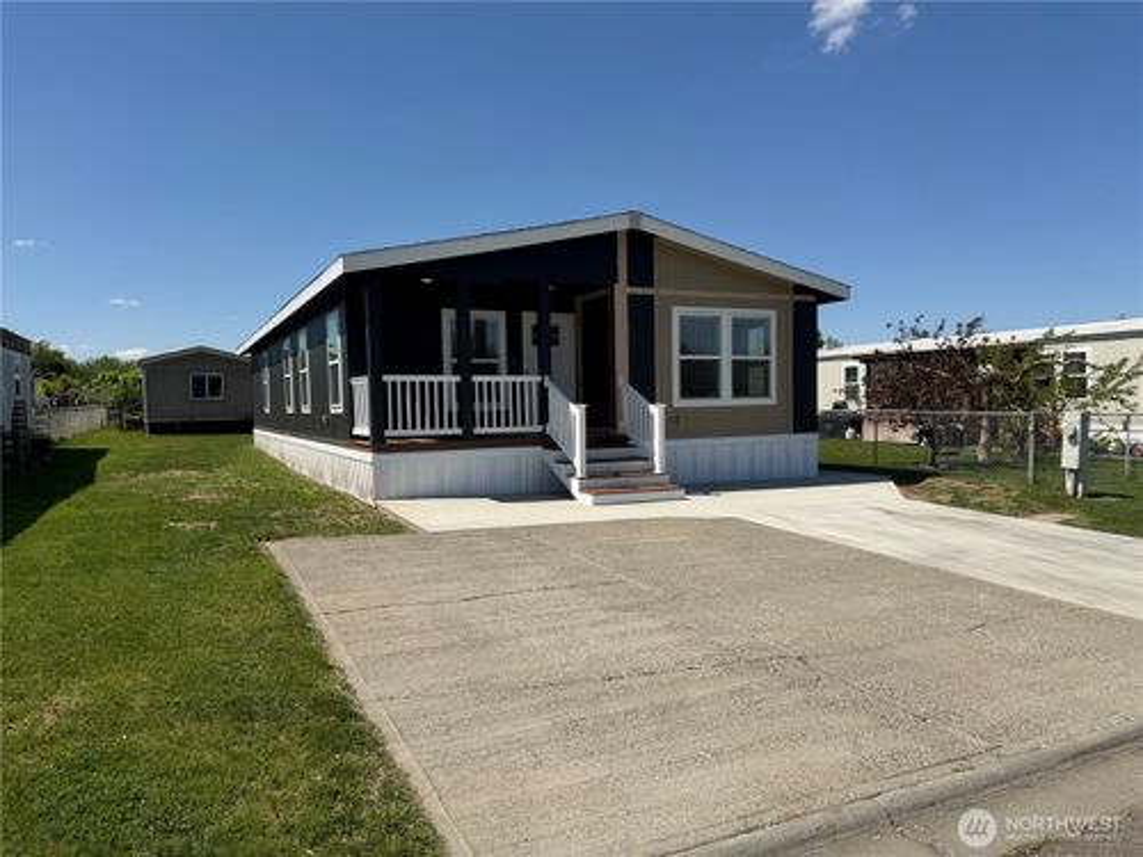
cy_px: 428
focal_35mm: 24
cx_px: 572
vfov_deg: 56.8
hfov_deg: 71.6
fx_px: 792
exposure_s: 1/6711
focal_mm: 6.76
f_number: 1.78
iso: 80
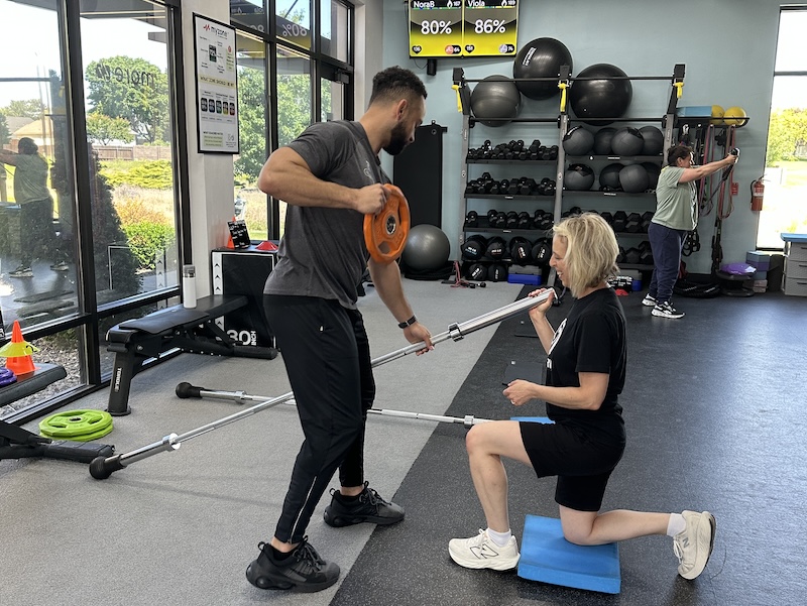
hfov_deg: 71.6
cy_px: 303
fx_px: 560
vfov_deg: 56.9
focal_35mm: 24
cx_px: 404
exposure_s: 1/120
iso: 200
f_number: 1.78
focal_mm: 6.86
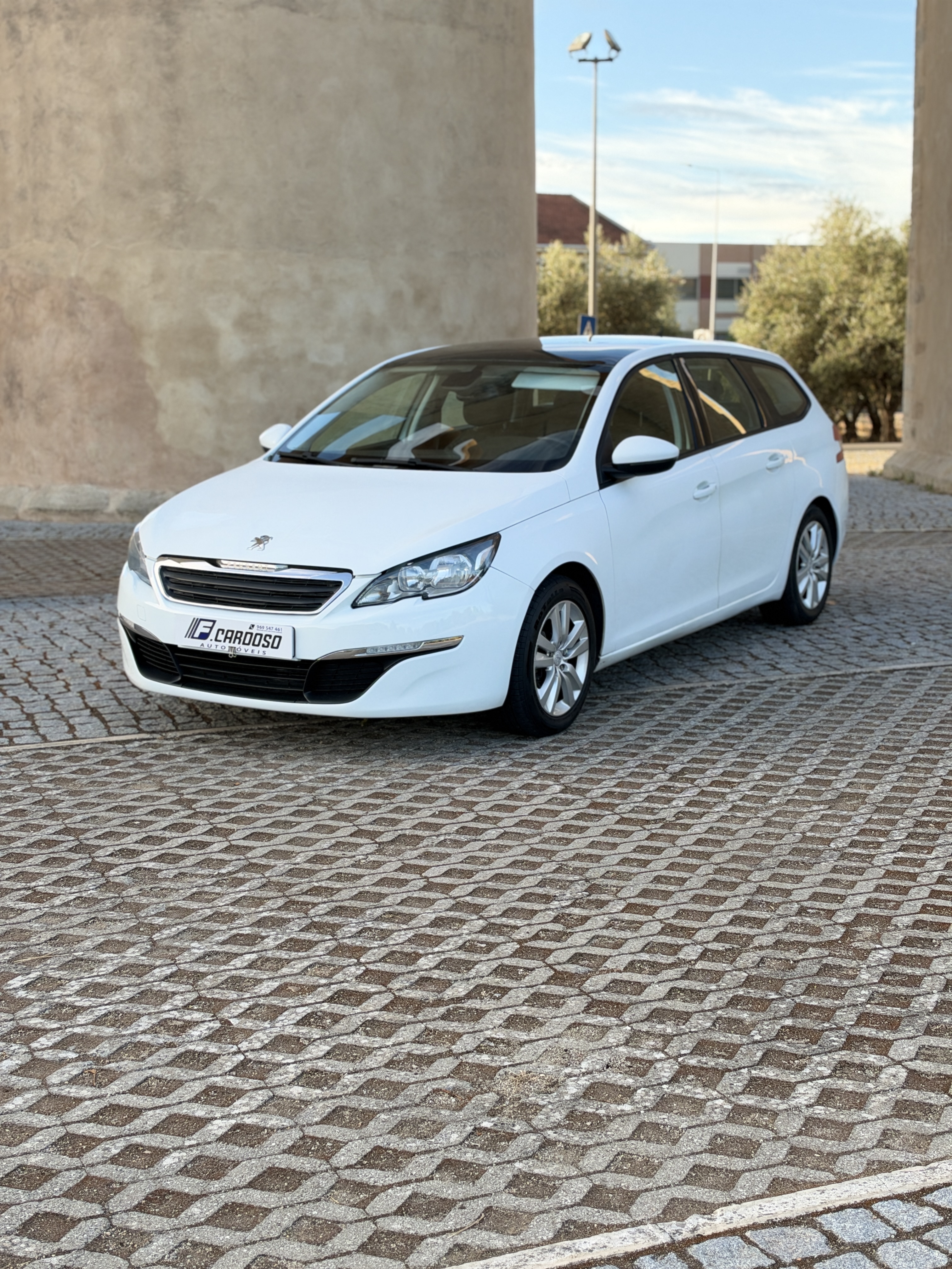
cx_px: 476
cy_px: 634
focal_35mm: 48
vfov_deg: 39.7
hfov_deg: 30.3
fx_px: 1760
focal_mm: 6.93
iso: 100
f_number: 1.8
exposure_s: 1/788
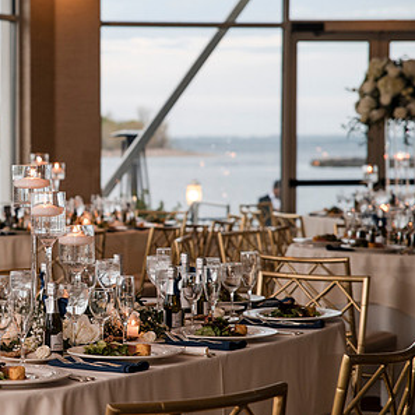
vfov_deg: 14.9
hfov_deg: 14.7
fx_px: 1587
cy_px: 212
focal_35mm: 117
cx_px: 45
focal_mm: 70
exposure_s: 1/250
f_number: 3.2
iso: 1250
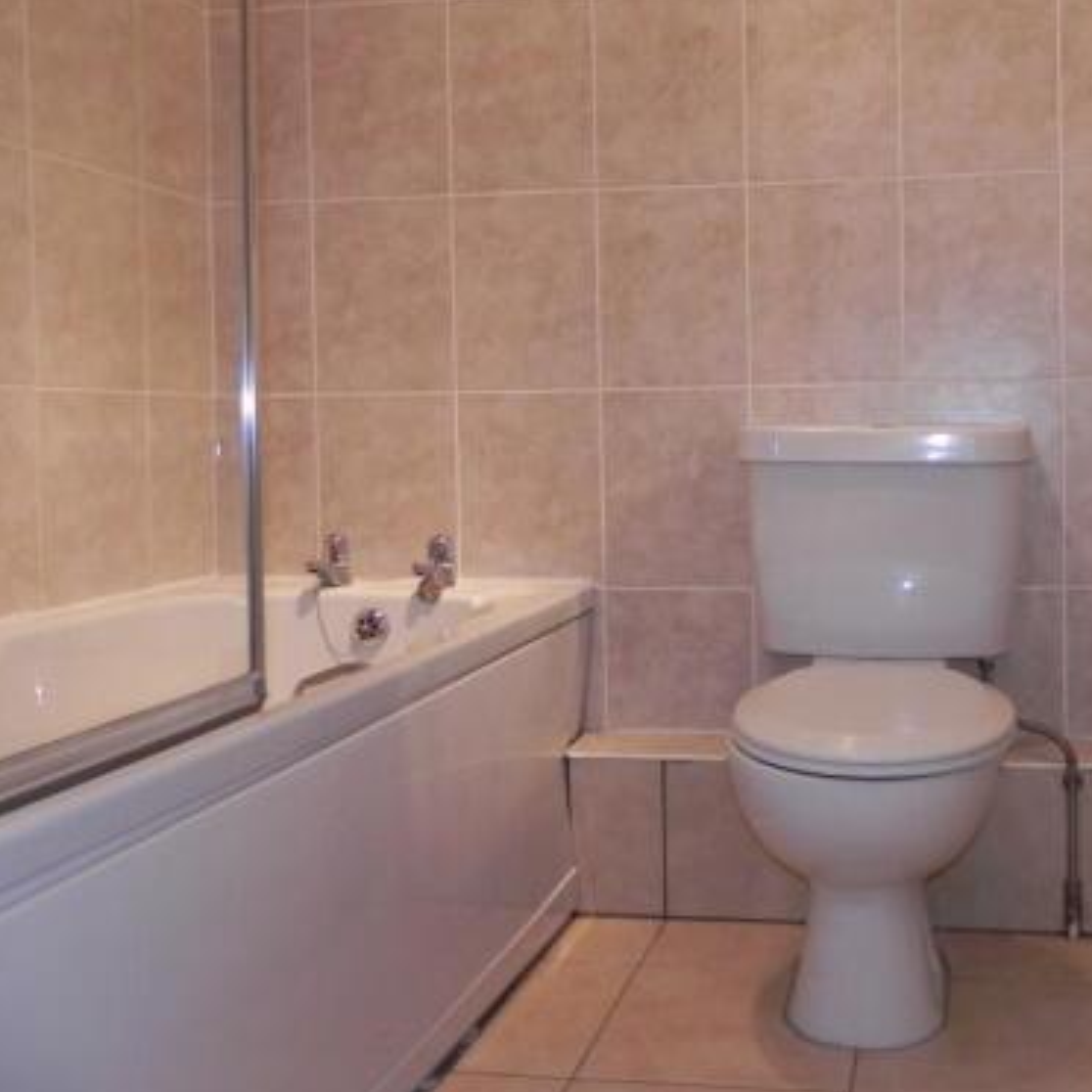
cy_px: 486
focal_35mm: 36
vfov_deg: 46.0
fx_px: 1285
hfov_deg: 44.7
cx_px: 797
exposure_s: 1/30
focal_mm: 4.6
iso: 200
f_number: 2.8
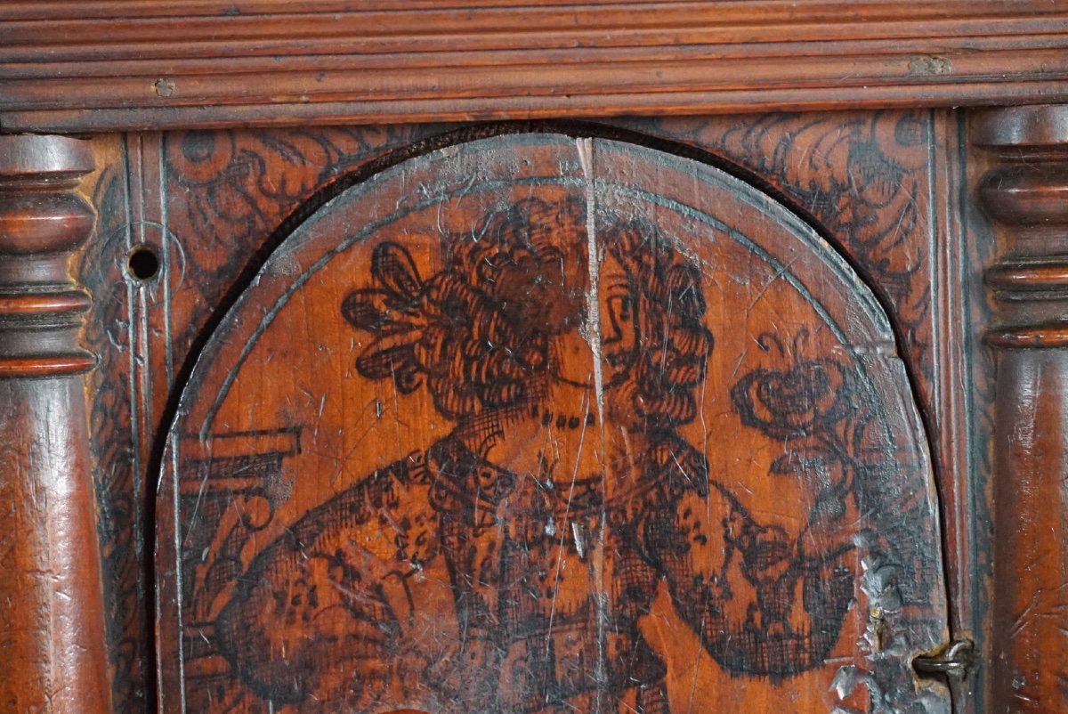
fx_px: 6947
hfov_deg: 8.8
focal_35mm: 234
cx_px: 534
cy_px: 357
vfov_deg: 5.9
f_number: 5.6
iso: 6400
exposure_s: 1/160
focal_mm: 156
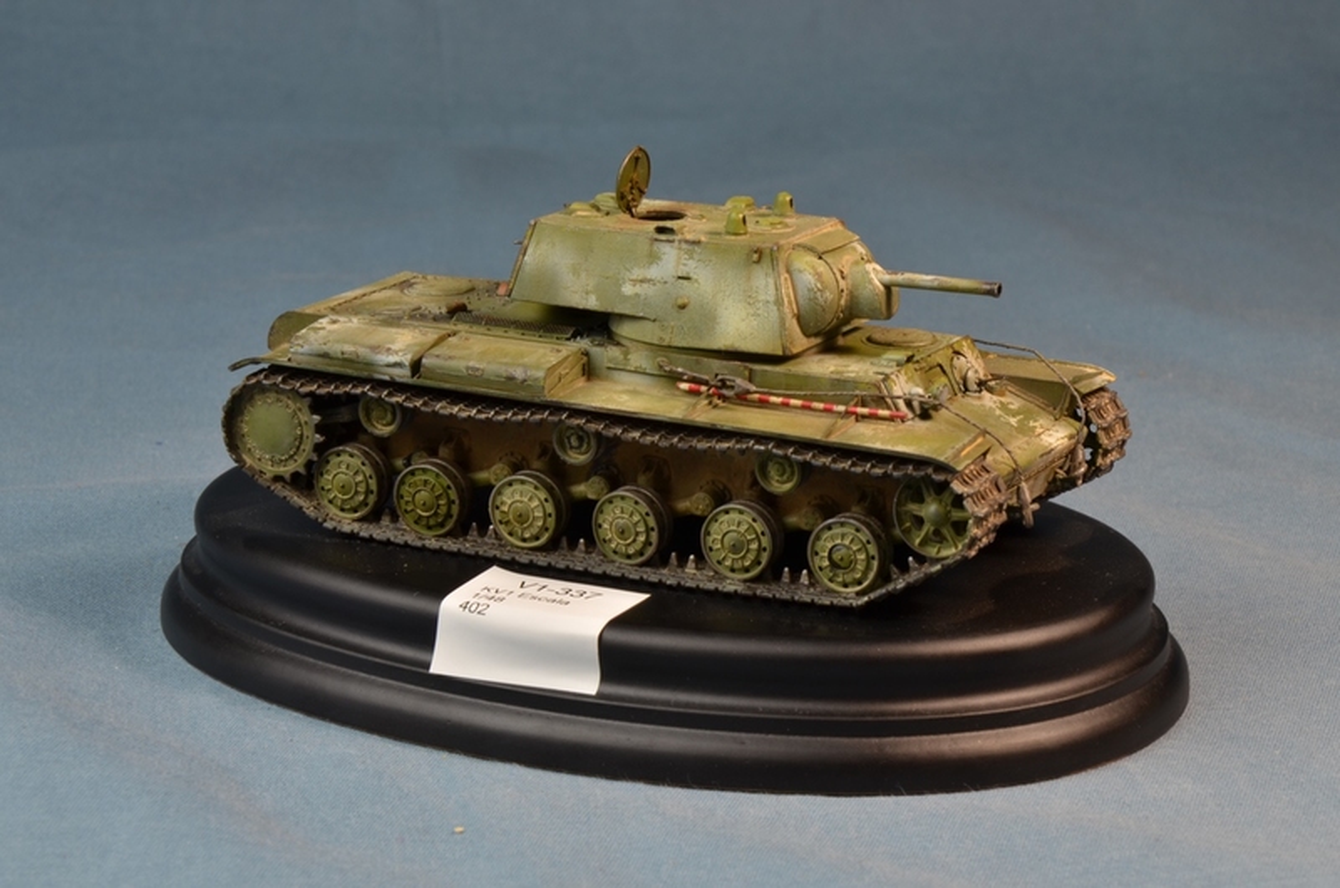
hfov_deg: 17.1
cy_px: 444
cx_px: 670
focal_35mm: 120
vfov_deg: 11.4
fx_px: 4458
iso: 200
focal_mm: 80
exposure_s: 1/5
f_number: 18
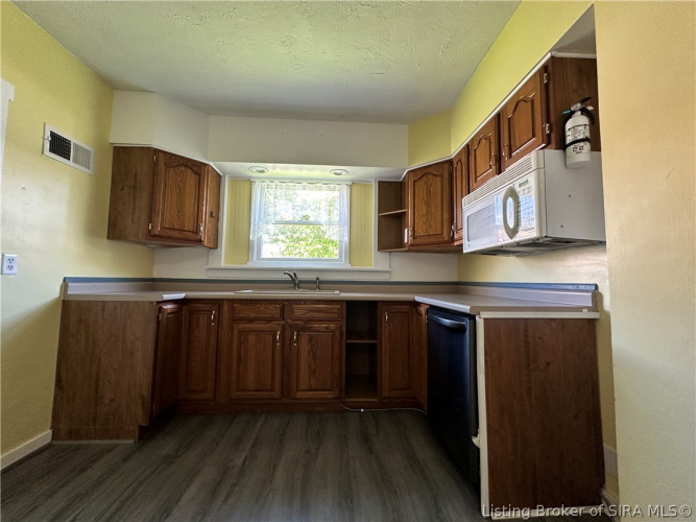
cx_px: 348
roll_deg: -0.6
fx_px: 281
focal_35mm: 14
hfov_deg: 102.1
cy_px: 261
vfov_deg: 85.7
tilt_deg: +4.9
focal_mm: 2.22
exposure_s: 1/60
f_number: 2.2
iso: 160
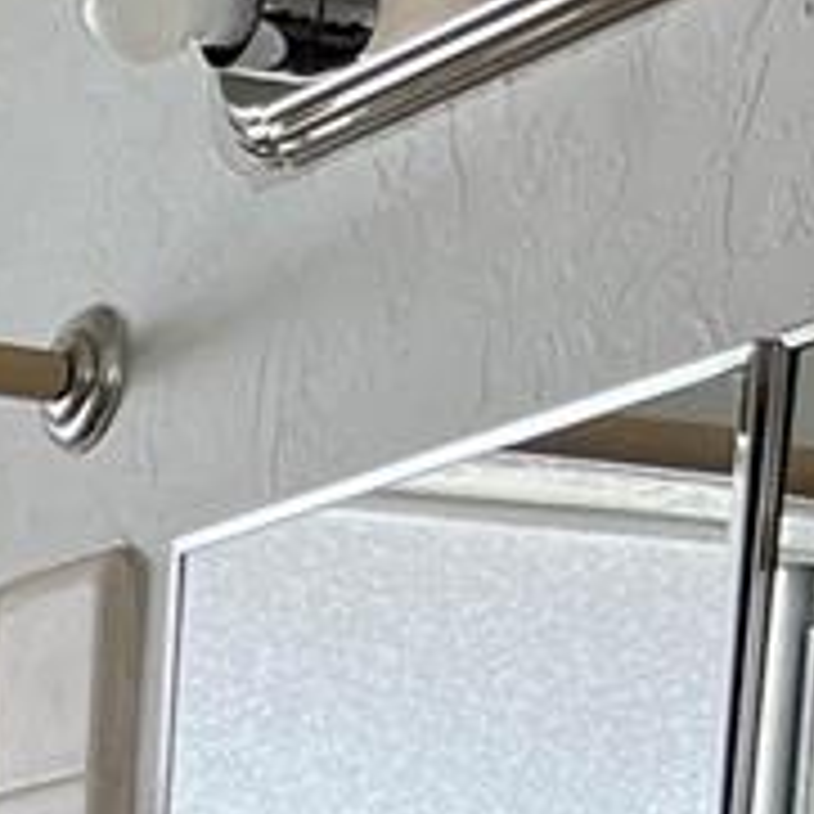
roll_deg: -1.0
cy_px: 2226
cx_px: -697
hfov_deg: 10.7
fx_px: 4044
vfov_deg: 9.6
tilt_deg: -9.9
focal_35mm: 152
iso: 125
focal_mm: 5.7
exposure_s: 1/116
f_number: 1.5
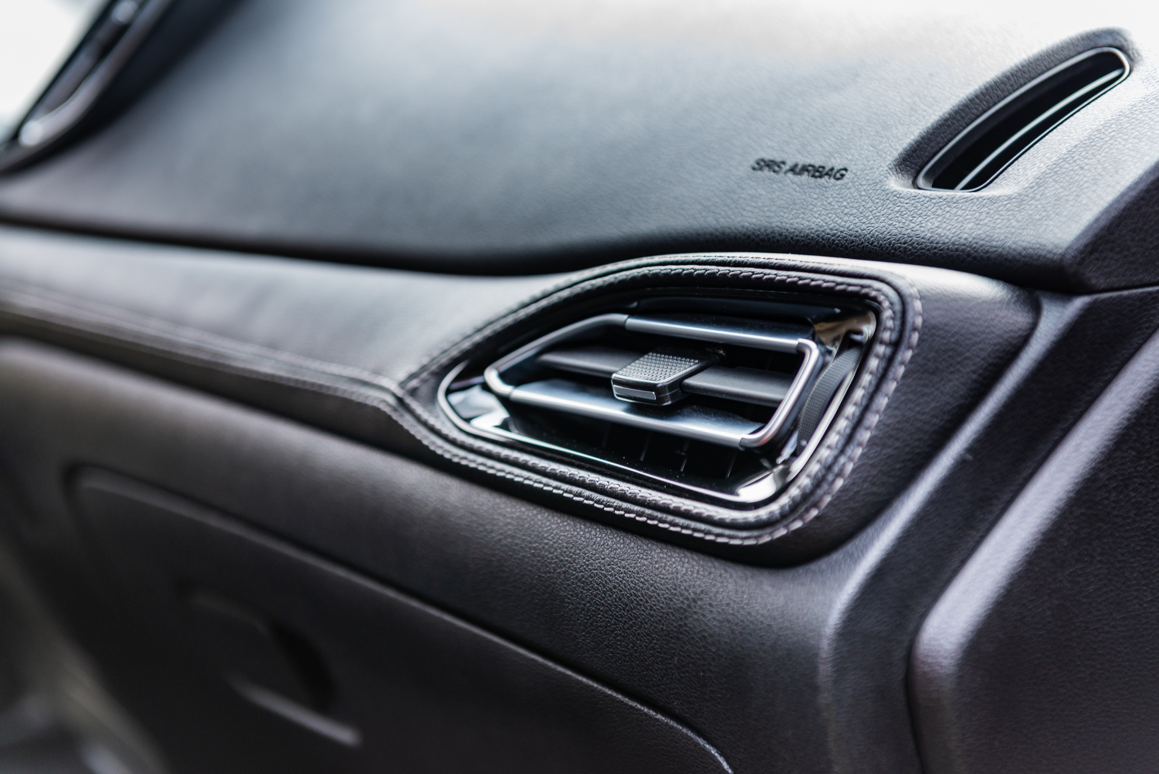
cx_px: 580
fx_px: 2254
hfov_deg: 28.8
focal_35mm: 70
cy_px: 387
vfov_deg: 19.5
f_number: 4
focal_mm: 70
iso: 800
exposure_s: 1/100
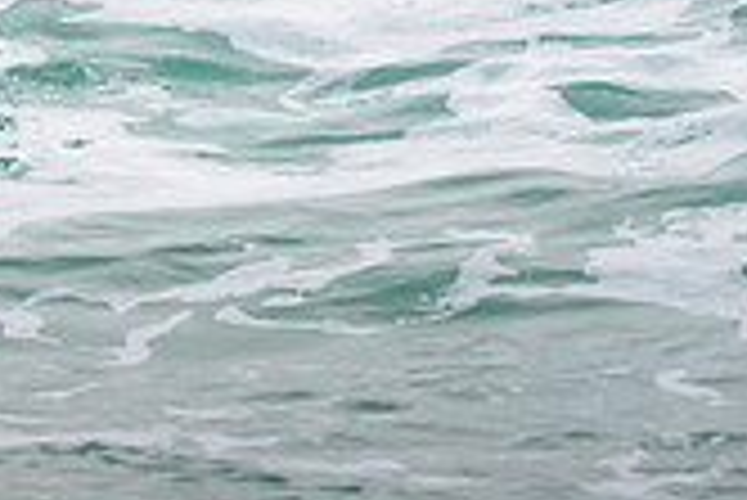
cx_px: -625
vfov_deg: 0.8
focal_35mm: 1627
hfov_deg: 1.3
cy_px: -269
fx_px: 33789
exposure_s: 1/1250
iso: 900
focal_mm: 380
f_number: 5.6
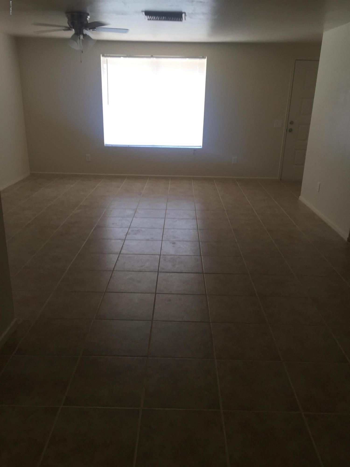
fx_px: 391
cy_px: 234
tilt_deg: -19.8
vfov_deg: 61.7
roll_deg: -1.5
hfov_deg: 48.2
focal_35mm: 29
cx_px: 175
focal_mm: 4.15
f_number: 2.2
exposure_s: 1/60
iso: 40
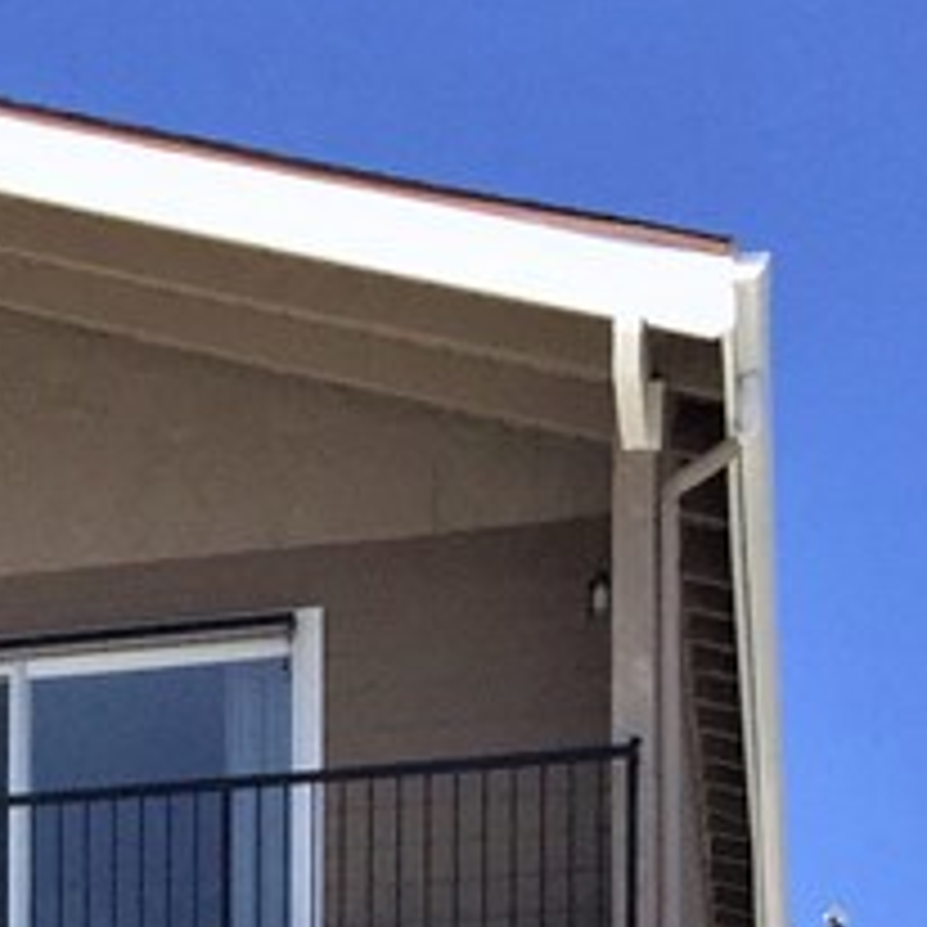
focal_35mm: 127
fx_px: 3848
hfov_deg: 13.3
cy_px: 2068
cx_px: -254
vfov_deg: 11.7
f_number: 2.2
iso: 32
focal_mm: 4.15
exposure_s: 1/3968
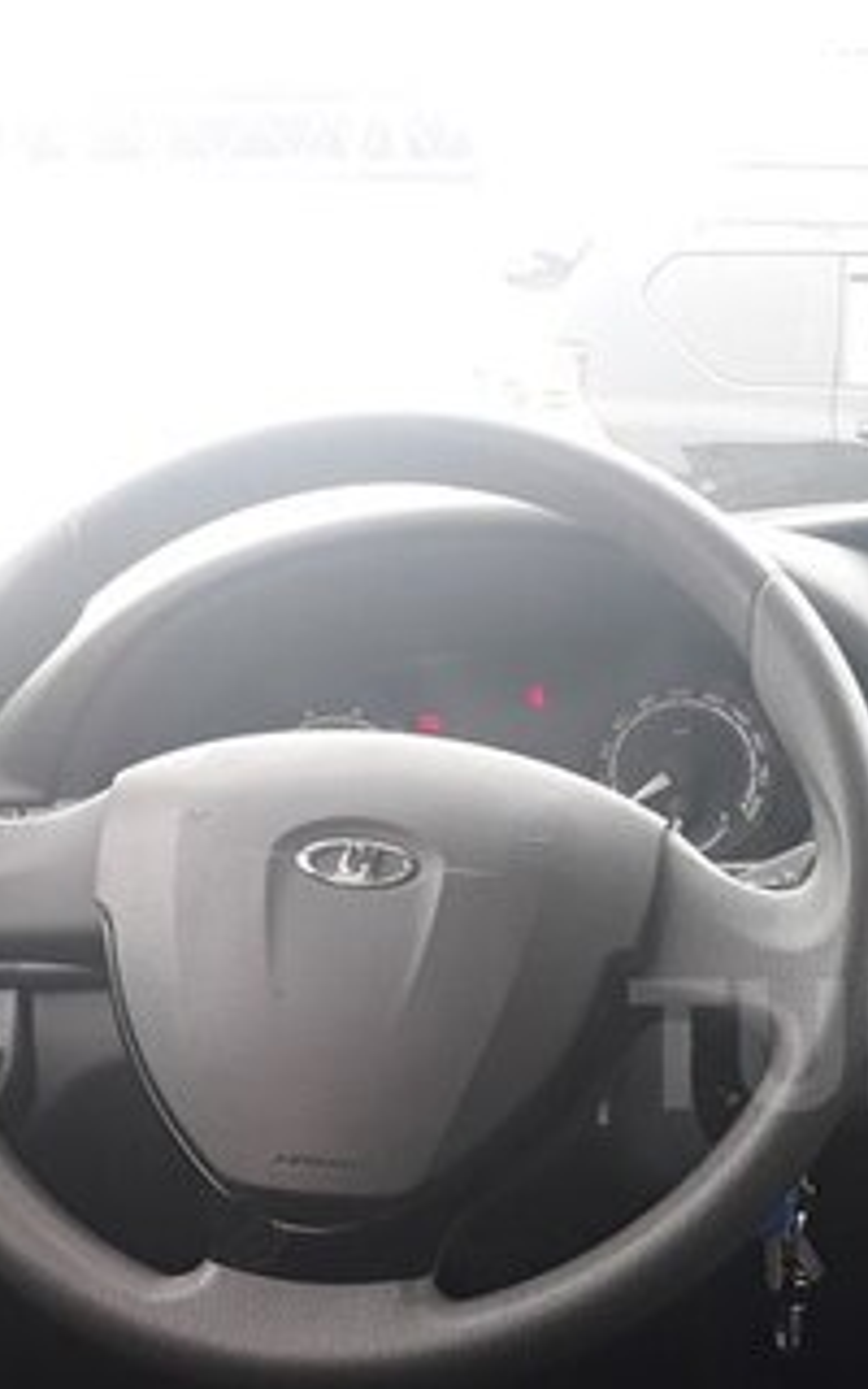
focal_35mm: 59
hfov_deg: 20.4
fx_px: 2233
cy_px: 1044
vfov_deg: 33.8
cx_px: 1072
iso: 80
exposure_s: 1/50
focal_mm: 3.71
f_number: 1.7
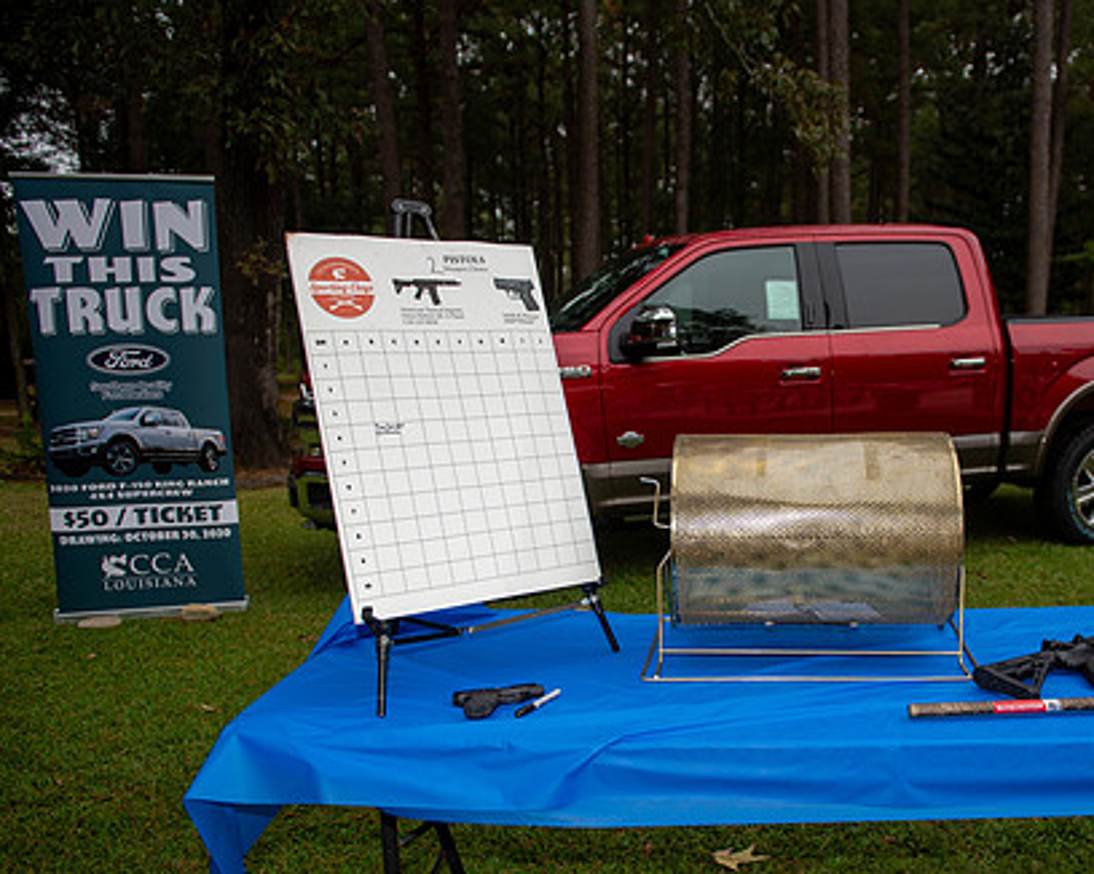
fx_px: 1036
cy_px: 515
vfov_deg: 45.6
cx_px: 724
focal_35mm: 32
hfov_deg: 54.6
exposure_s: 1/200
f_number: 3.5
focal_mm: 24
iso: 400
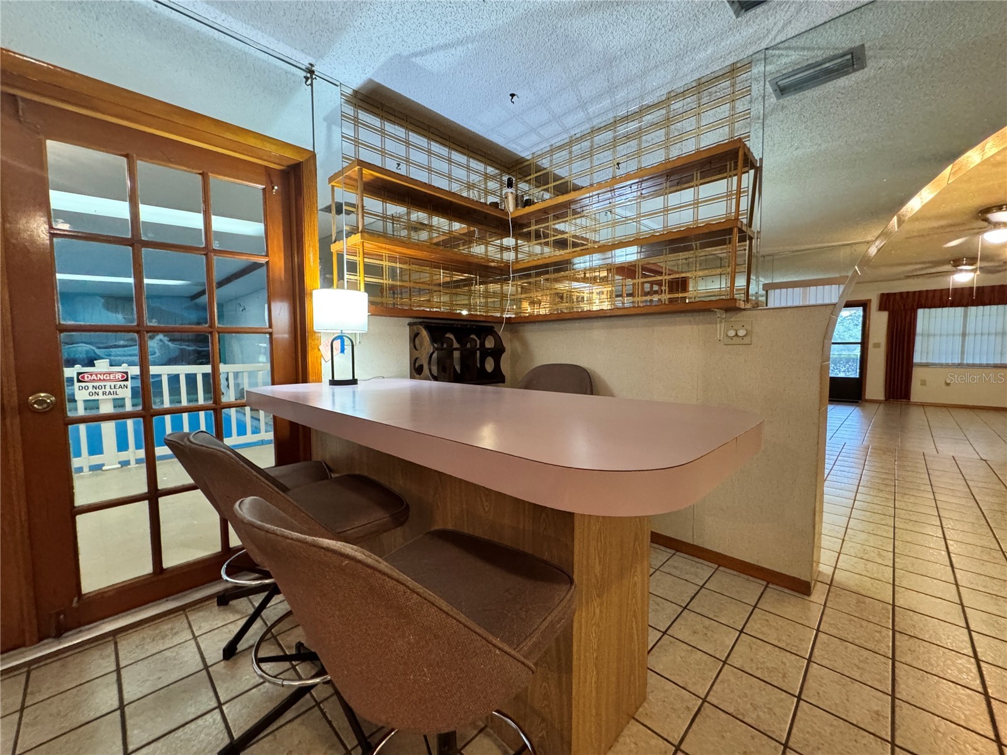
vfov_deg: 85.7
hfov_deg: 102.1
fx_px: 407
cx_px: 504
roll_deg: +0.6
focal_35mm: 14
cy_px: 378
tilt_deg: -3.6
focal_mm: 2.22
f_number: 2.2
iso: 800
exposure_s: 1/60
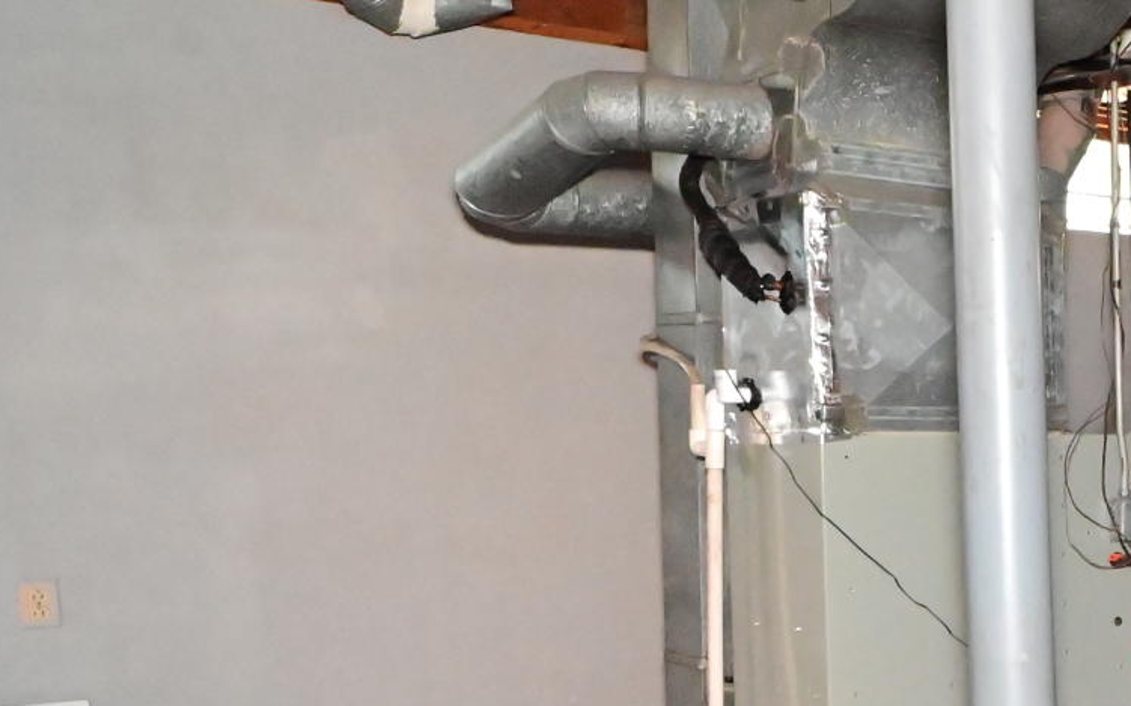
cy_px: 531
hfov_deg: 23.2
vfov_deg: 22.5
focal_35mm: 57
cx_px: 1935
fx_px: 1757
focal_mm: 14
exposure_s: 1/60
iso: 12800
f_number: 10
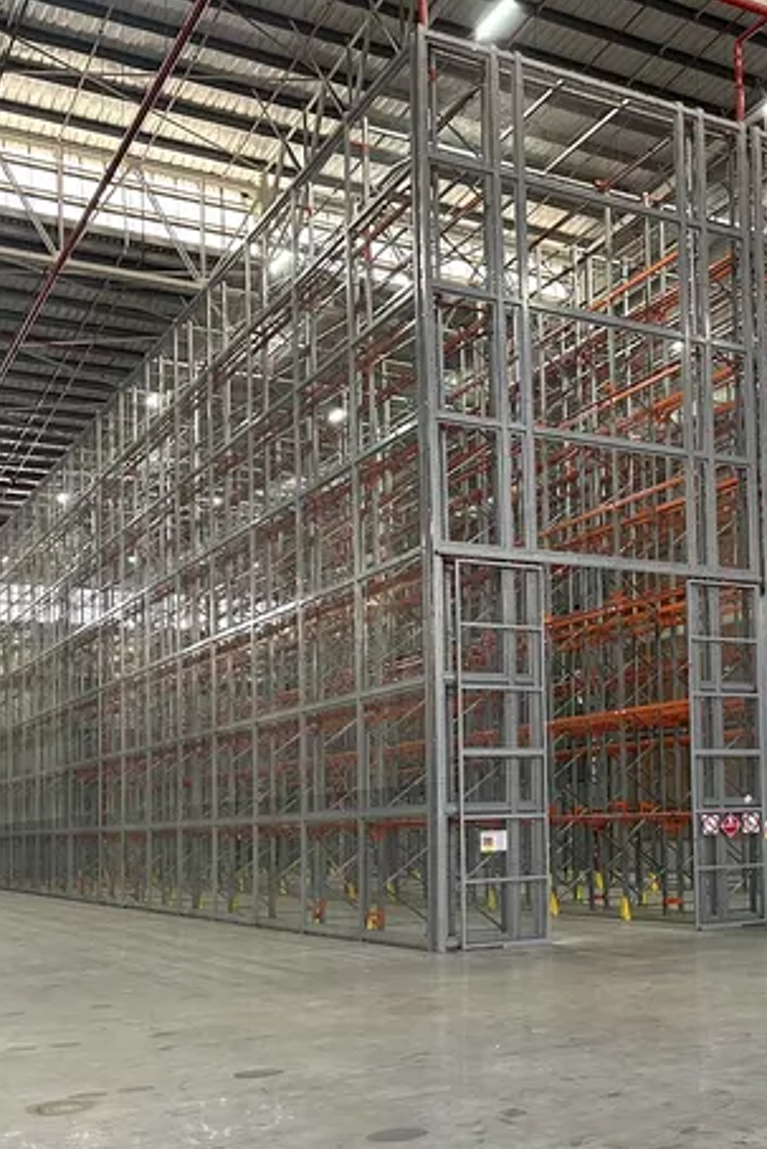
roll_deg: +1.5
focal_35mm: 44
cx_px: 744
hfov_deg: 28.8
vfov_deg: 44.0
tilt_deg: +3.8
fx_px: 1405
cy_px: 736
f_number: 1.78
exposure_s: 1/50
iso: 320
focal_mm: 6.86
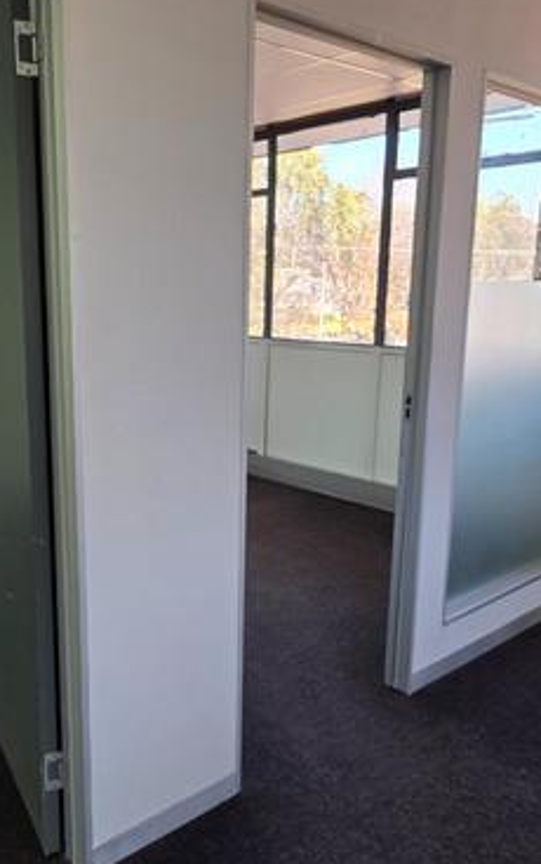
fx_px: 706
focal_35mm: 30
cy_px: 447
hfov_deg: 41.2
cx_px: 167
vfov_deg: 62.8
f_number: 1.9
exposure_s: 1/100
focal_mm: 2.2
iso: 50
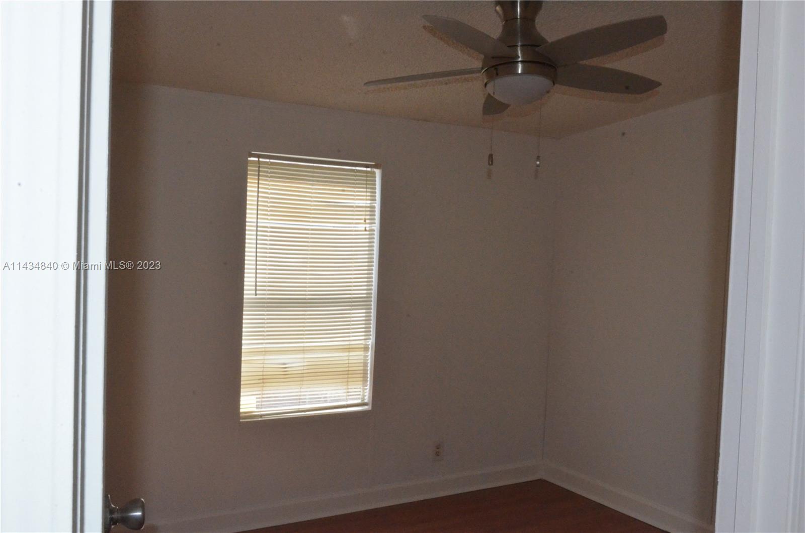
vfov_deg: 36.7
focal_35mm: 36
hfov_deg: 53.2
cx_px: 402
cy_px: 266
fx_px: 803
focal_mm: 24
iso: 5000
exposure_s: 1/250
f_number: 22
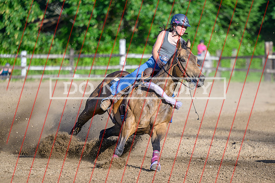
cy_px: 107
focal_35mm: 197
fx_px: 1506
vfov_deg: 7.0
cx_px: 153
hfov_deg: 10.4
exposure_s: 1/2500
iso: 320
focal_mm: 150
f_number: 2.8
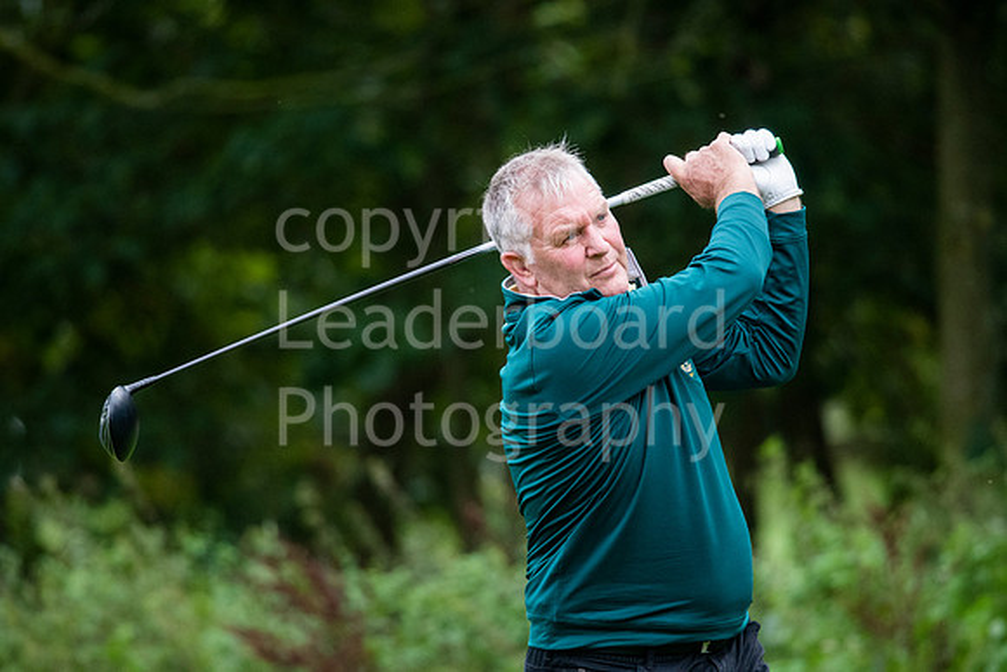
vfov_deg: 3.1
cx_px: 504
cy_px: 336
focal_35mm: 450
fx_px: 12590
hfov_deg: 4.6
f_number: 4
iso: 2000
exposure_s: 1/1000
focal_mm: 300
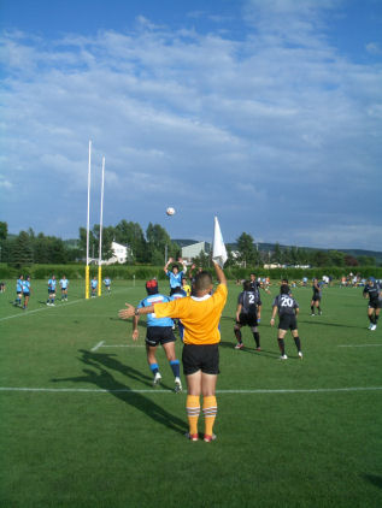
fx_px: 514
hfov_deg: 40.7
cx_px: 191
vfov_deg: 52.6
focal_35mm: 35
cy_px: 254
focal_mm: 5.8
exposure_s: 1/640
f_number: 4.3
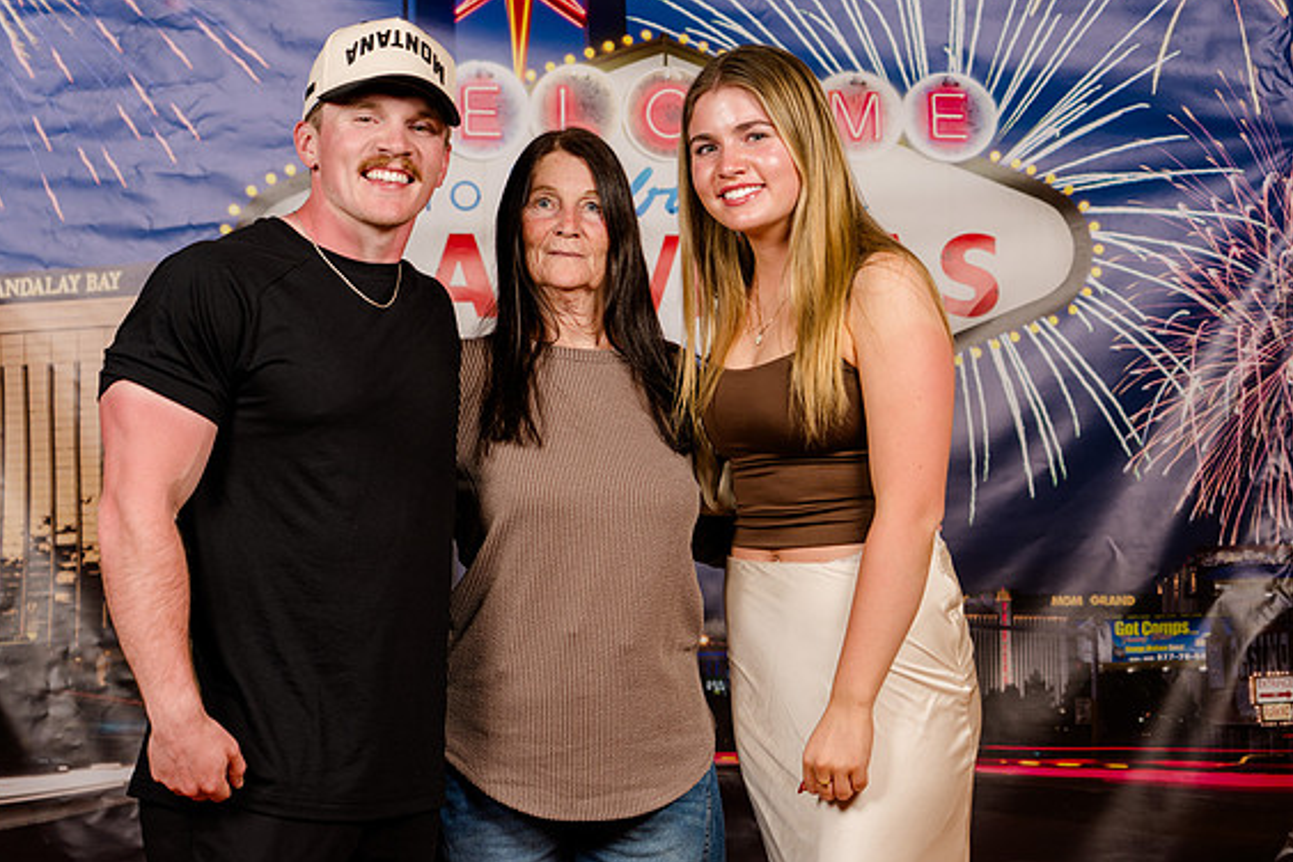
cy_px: 430
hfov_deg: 28.1
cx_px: 637
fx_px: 2586
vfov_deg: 18.9
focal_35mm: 72
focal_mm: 70
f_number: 4
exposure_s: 1/125
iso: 250
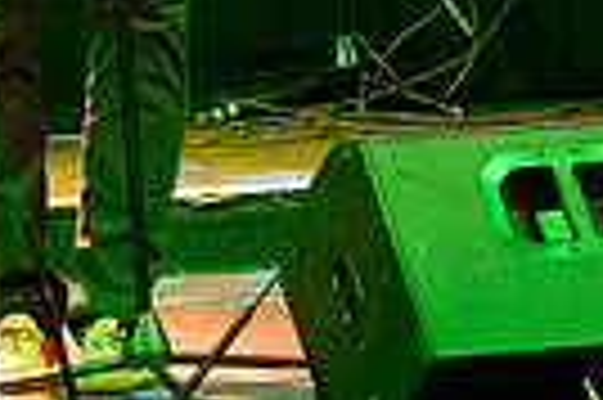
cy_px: -465
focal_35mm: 558
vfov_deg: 2.4
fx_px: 9335
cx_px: 482
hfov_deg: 3.7
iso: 12800
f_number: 5.6
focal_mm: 86
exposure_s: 1/125
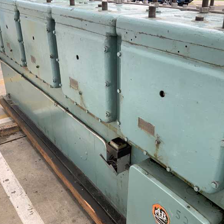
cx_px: 123
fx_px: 256
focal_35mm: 35
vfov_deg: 47.2
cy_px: 112
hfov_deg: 47.2
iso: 16
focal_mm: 3
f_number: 1.8
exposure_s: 1/309
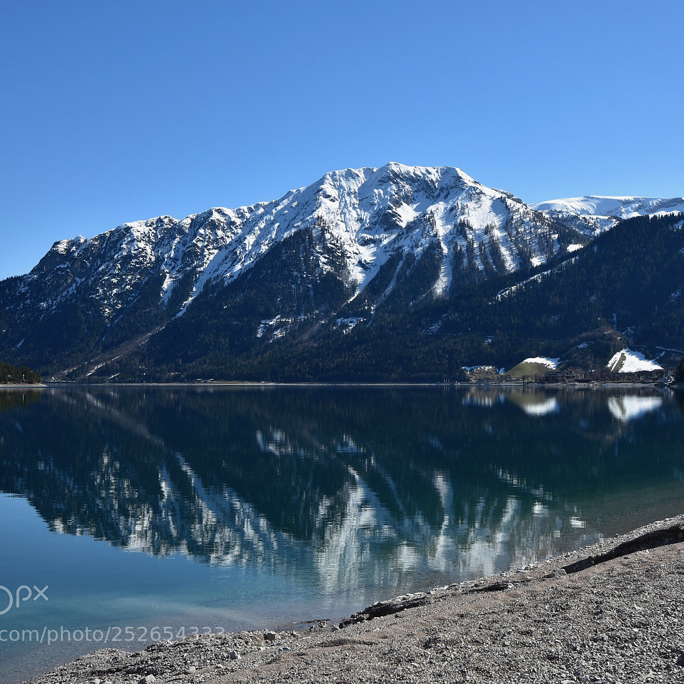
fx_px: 1028
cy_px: 342
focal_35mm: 46
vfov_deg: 36.8
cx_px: 403
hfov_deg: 36.7
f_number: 9.5
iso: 100
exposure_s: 1/180
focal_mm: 24
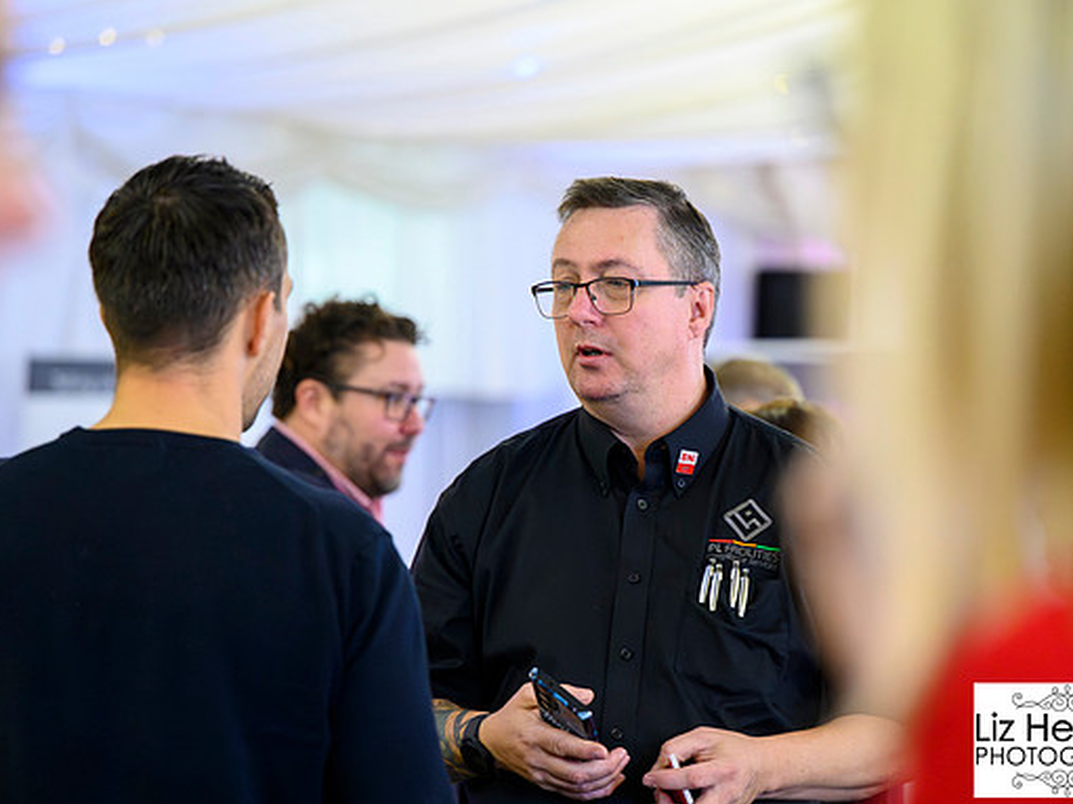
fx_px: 3781
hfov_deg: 16.2
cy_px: 403
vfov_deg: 12.1
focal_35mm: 122
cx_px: 561
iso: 12800
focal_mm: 110
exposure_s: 1/200
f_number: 2.8
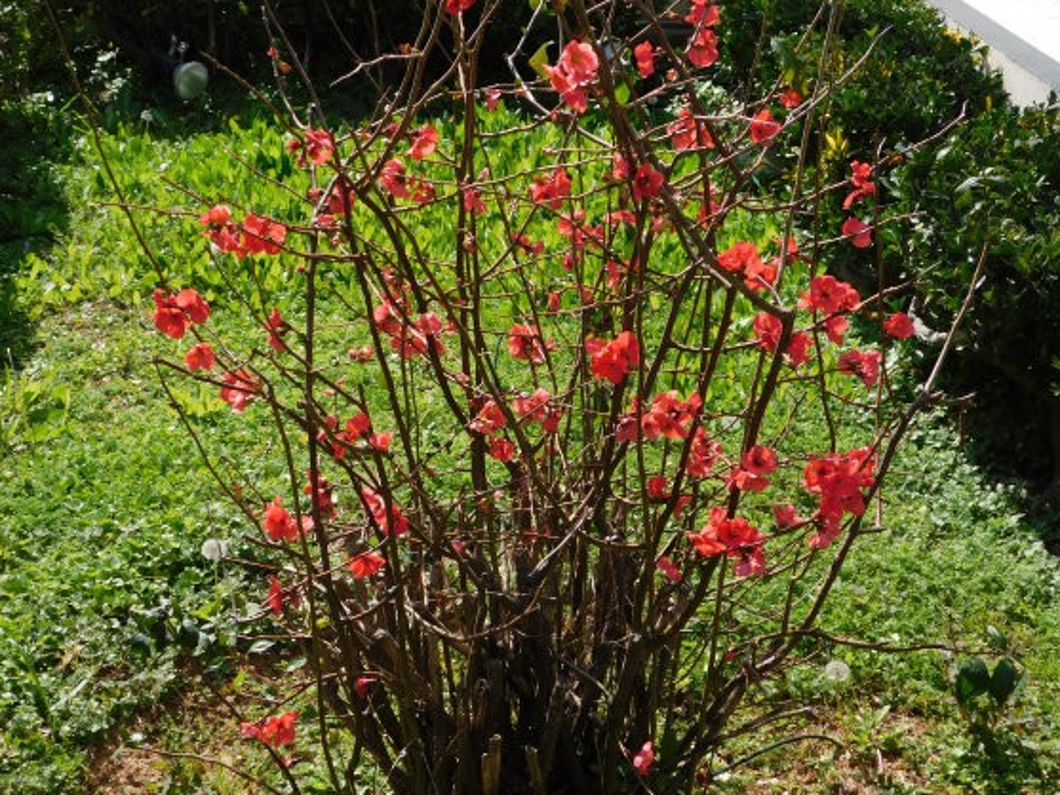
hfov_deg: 34.3
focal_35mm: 56
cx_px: 499
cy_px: 395
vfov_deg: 26.1
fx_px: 1715
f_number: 3.8
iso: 125
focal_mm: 9
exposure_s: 1/800
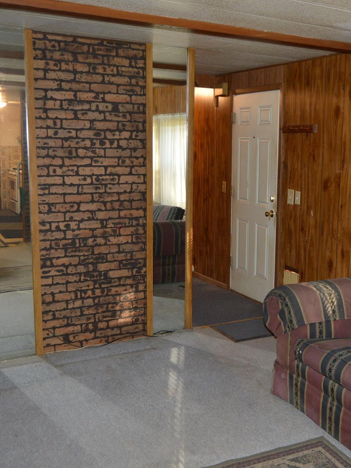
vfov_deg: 46.8
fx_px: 541
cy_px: 236
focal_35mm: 40
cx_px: 245
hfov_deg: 35.5
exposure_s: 1/60
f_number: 3.5
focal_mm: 18
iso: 560
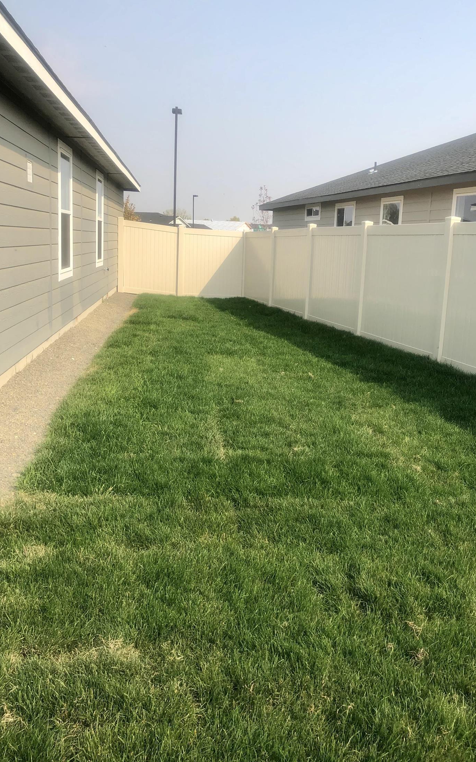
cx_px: 274
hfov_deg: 40.5
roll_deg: -1.5
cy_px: 364
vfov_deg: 61.2
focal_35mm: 31
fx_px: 643
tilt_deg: -10.3
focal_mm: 4
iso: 20
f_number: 1.8
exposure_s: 1/1389
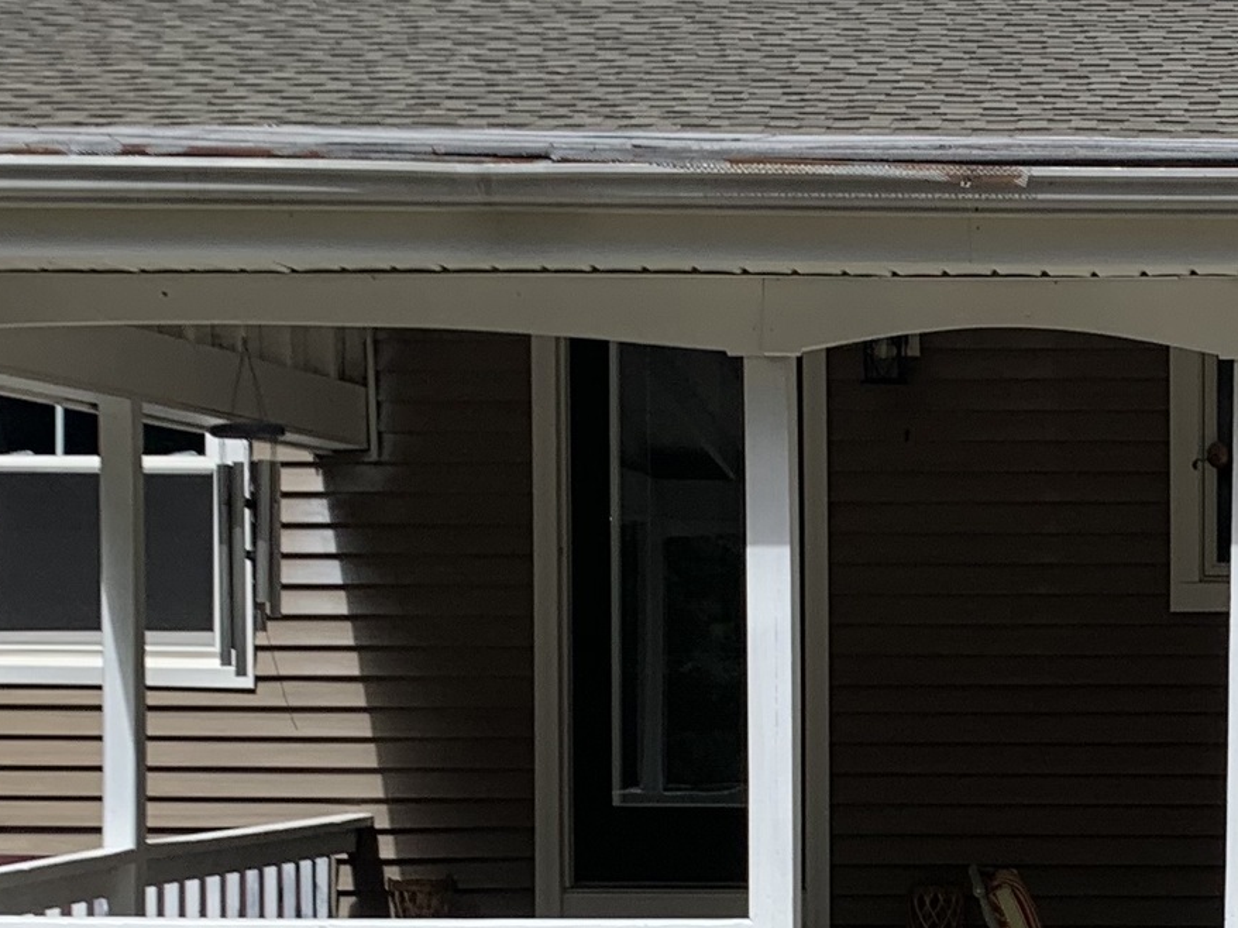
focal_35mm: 91
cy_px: 815
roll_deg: -1.0
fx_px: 3254
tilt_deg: -1.2
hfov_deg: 20.6
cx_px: 1334
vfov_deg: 16.0
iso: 25
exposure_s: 1/2257
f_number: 1.8
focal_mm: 4.25
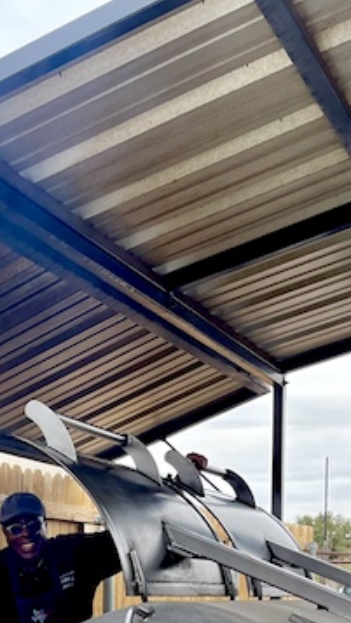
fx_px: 1009
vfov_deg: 31.0
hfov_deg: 19.3
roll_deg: -0.5
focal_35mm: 61
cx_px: 26
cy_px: 665
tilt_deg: -4.6
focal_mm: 5.1
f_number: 1.6
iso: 32
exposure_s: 1/881
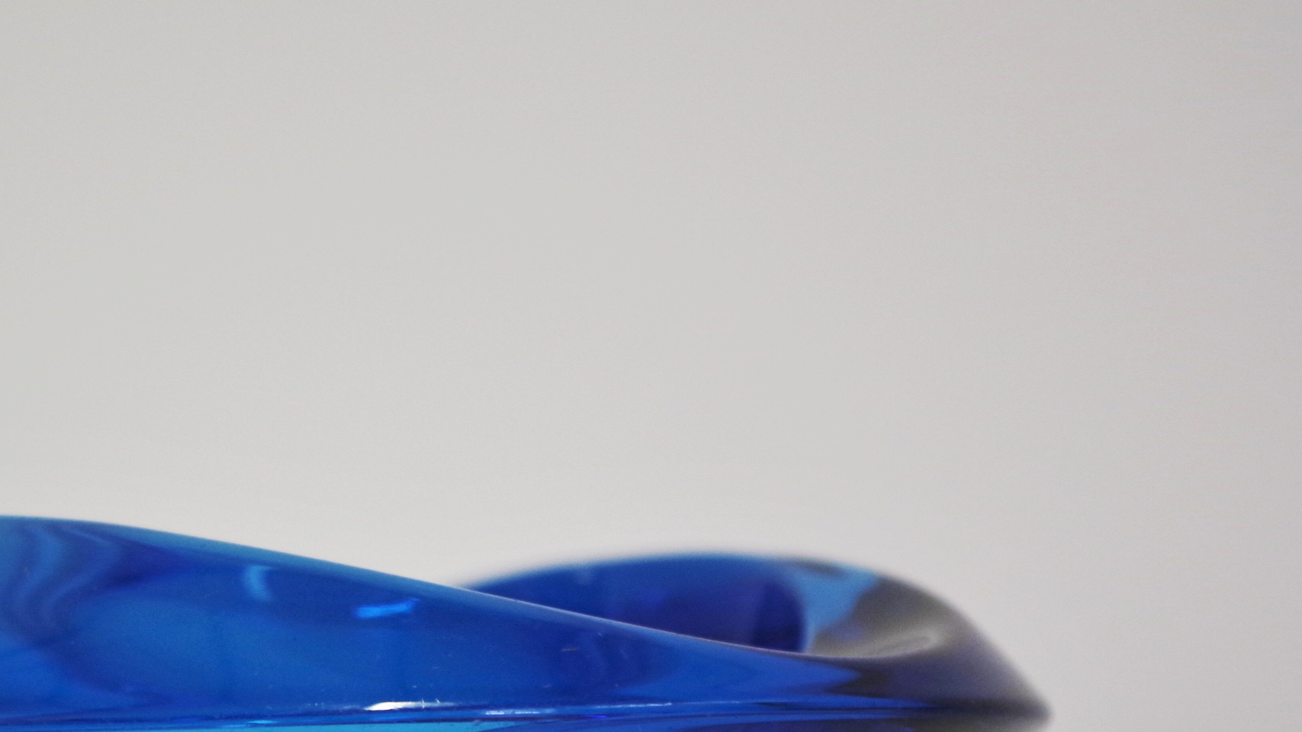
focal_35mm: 95
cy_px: 607
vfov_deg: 12.7
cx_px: 365
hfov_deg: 22.3
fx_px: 3279
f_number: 4
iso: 800
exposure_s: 1/60
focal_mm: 32.5
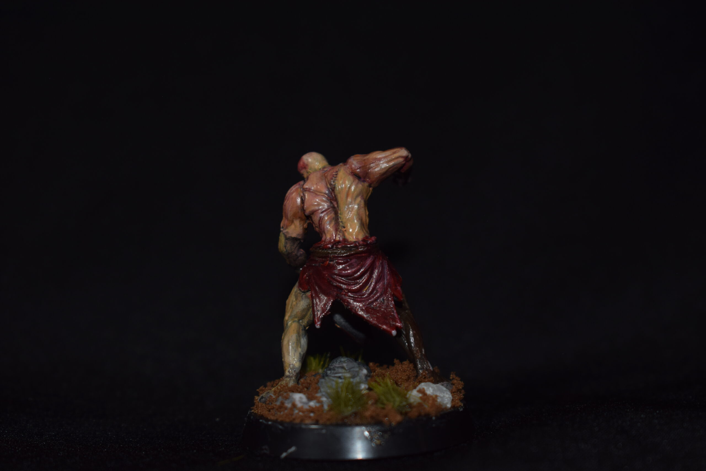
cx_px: 353
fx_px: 1618
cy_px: 236
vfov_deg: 16.6
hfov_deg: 24.6
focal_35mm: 82
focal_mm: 55
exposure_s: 1/30
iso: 200
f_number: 5.6
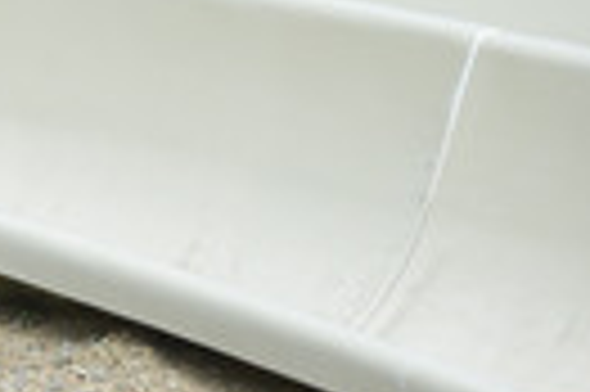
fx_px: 9772
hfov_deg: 3.4
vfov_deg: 2.3
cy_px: 155
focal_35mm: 597
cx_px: -279
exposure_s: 1/640
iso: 320
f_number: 6.3
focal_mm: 195
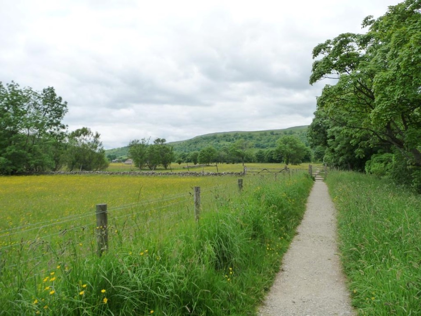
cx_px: 210
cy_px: 158
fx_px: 341
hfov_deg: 63.4
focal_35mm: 28
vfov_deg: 49.7
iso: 160
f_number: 3.3
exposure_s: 1/800
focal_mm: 4.7
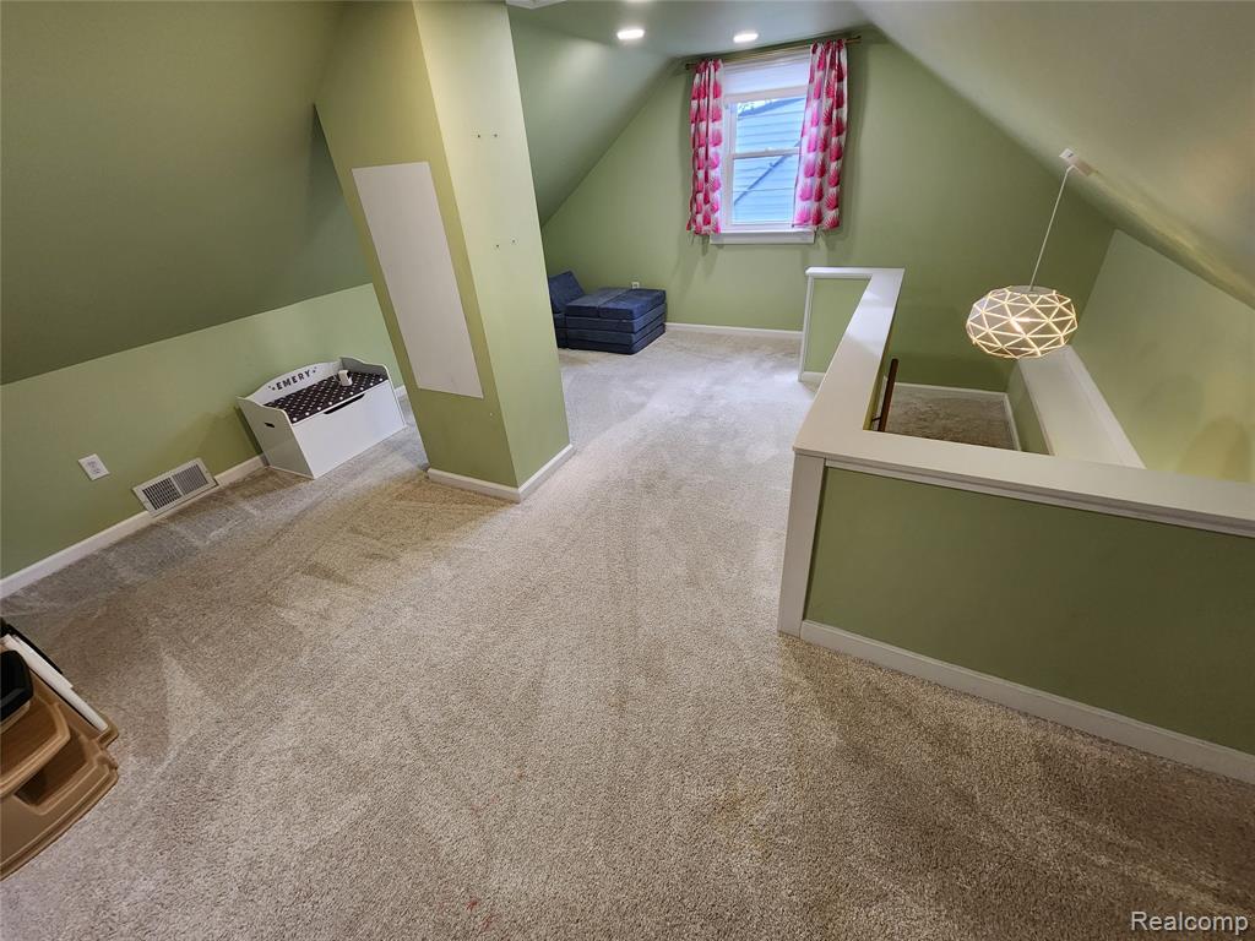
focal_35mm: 13
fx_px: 471
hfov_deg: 106.2
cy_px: 470
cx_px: 628
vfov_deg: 89.9
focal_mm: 2.2
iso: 250
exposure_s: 1/60
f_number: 2.2
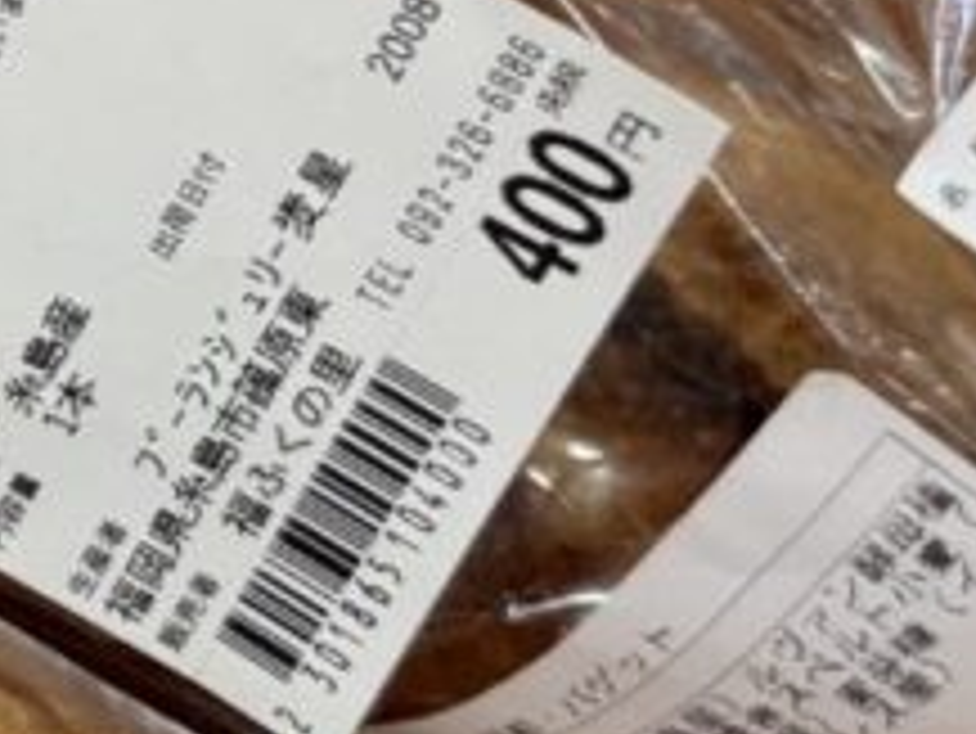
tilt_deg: -69.5
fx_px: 3329
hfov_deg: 15.4
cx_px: -488
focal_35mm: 118
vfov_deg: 12.5
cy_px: 77
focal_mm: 6.76
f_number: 1.78
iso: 200
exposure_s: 1/120
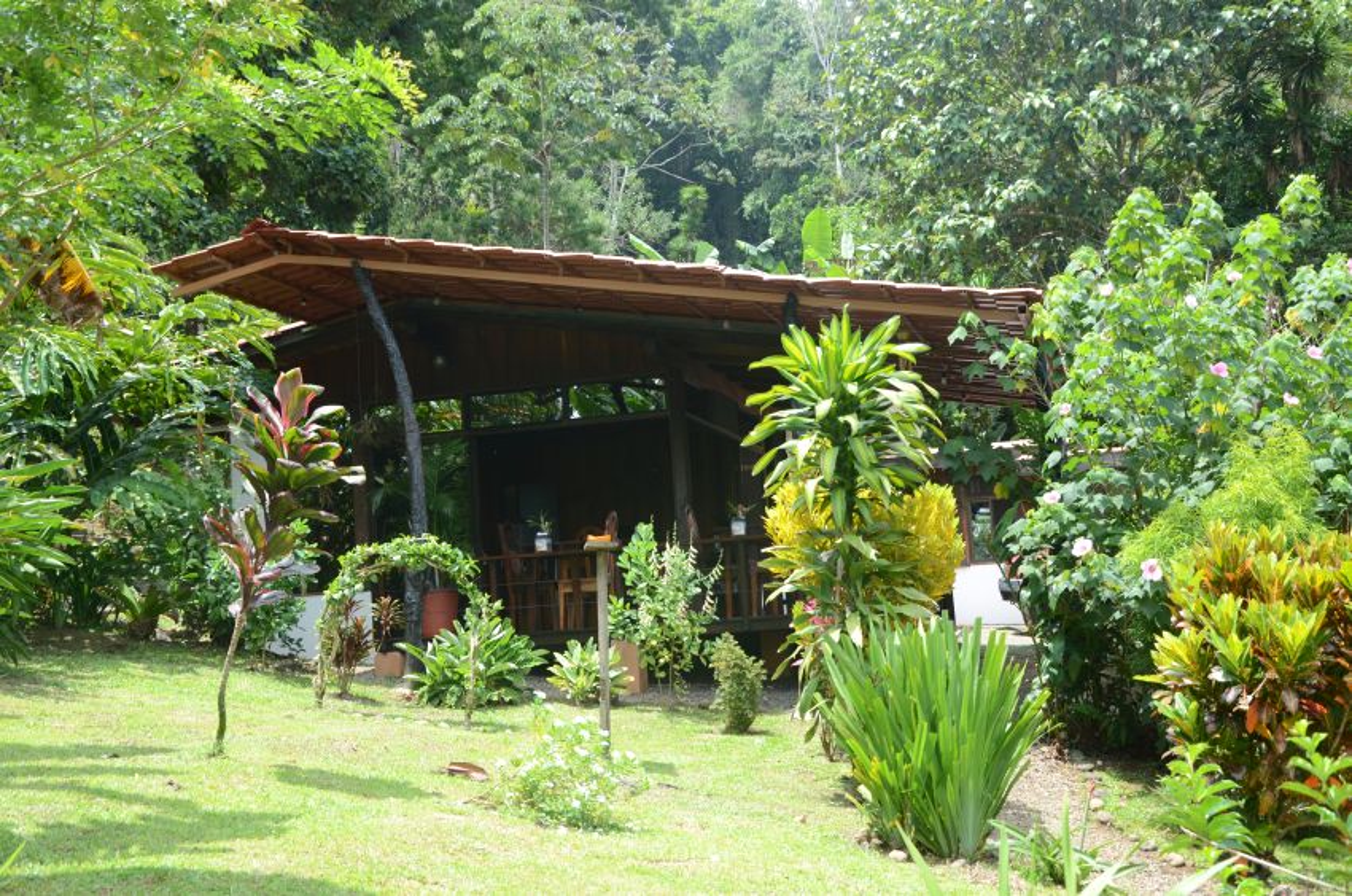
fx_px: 1687
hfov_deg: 43.7
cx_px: 676
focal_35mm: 45
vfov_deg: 29.7
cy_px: 448
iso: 200
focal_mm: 30
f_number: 7.1
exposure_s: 1/200
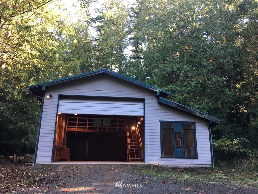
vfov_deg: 48.2
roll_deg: +0.2
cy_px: 97
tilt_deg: +16.7
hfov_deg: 61.7
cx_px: 129
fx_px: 216
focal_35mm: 29
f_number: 2.2
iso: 25
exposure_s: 1/40
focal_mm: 4.15
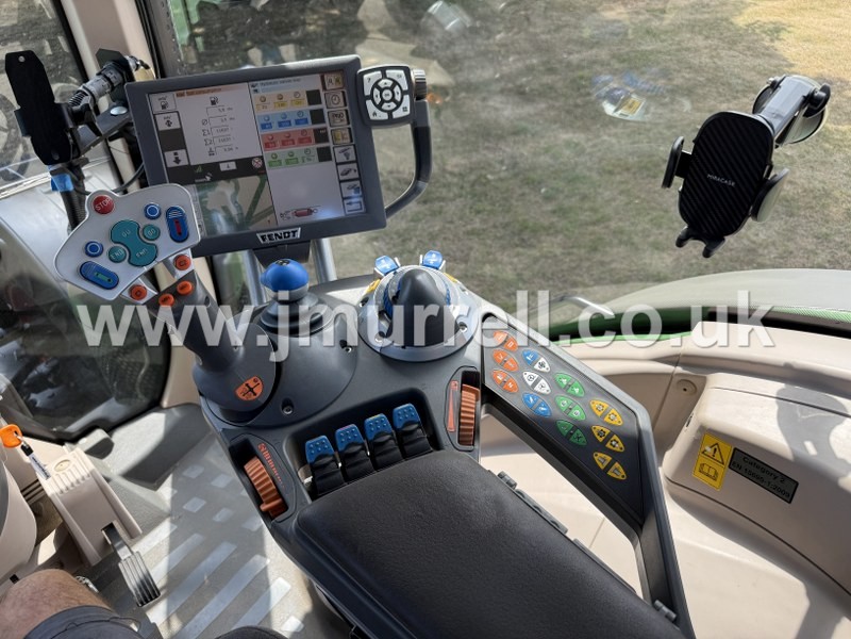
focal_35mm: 24
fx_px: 590
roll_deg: +0.7
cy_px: 320
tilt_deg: -41.9
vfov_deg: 56.8
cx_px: 426
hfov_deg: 71.6
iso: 100
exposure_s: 1/909
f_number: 1.78
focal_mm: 6.76
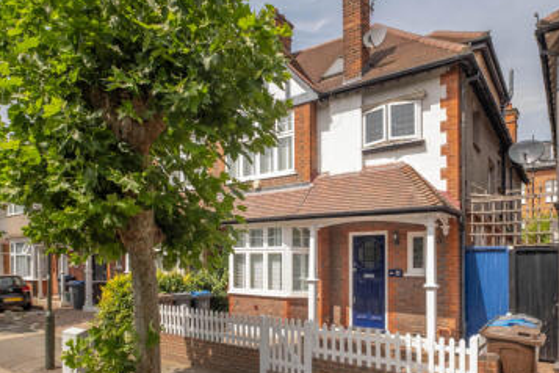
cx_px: 296
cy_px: 190
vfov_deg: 61.9
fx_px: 311
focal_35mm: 20
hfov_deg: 83.9
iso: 250
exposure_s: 1/400
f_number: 5.6
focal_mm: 10
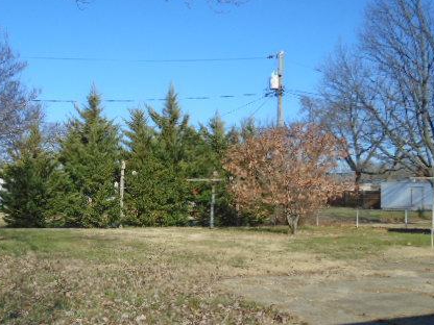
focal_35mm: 40
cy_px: 209
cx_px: 138
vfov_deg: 35.7
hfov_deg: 45.9
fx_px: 502
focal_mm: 4.6
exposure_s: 1/160
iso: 100
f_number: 8
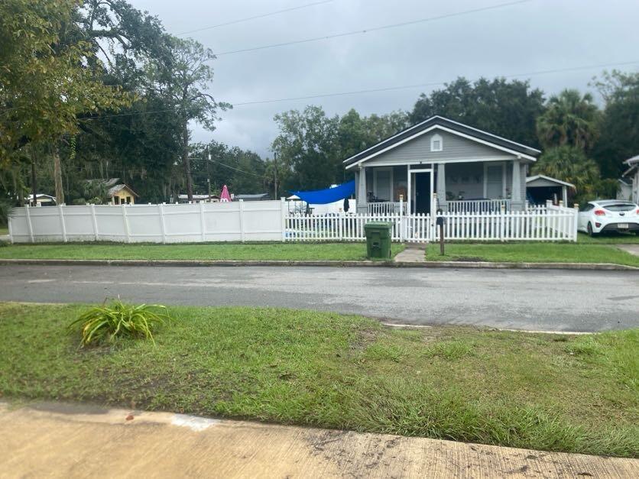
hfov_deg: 67.3
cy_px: 240
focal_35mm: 26
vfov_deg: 53.1
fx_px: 480
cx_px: 320
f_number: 1.8
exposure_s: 1/1093
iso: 32
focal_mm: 4.25
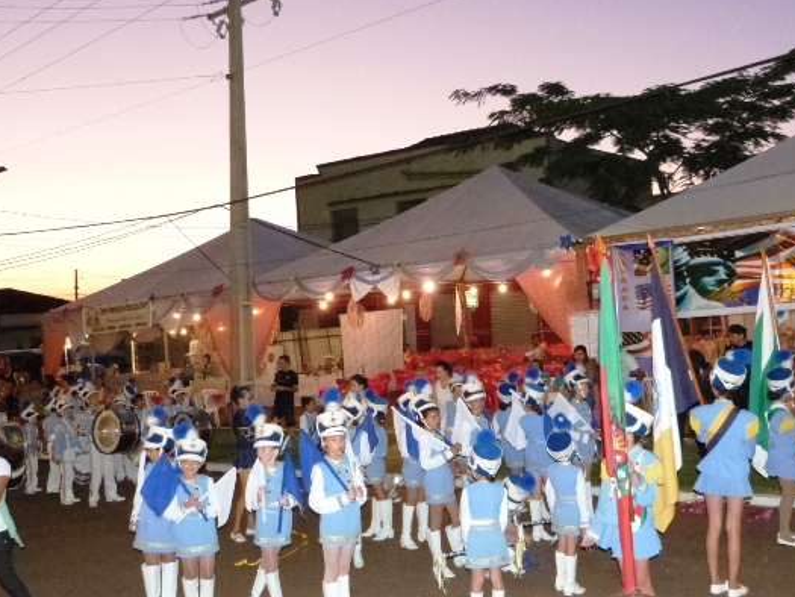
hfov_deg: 47.9
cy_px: 283
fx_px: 896
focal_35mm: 39
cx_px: 404
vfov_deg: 36.8
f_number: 3
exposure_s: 1/60
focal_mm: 5.6
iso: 800
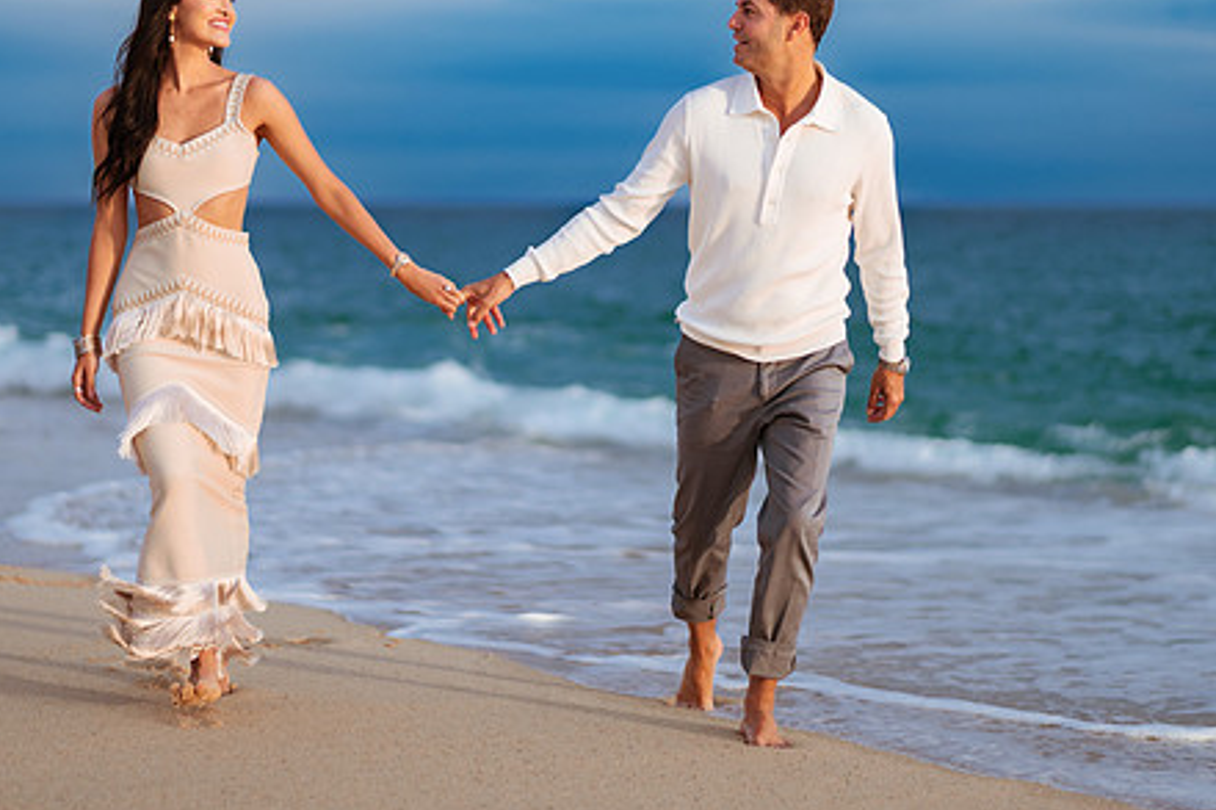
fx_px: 2600
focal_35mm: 77
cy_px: 317
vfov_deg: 17.7
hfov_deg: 26.3
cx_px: 558
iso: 250
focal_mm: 58
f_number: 1.4
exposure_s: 1/6400
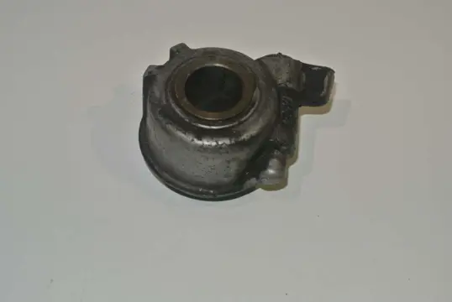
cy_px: 151
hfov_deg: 25.0
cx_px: 226
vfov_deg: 16.9
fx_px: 1018
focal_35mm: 81
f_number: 5.6
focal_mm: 30
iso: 200
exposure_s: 1/60
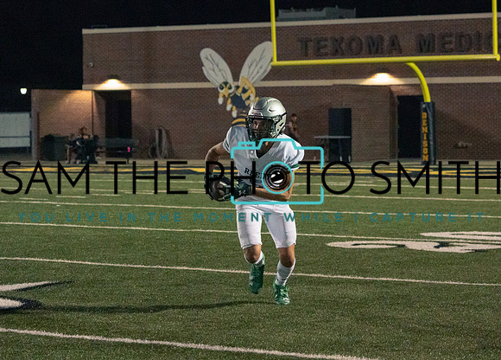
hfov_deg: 15.3
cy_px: 190
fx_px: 1869
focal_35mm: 131
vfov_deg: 11.0
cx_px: 279
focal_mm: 100
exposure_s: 1/1000
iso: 25600
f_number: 5.6
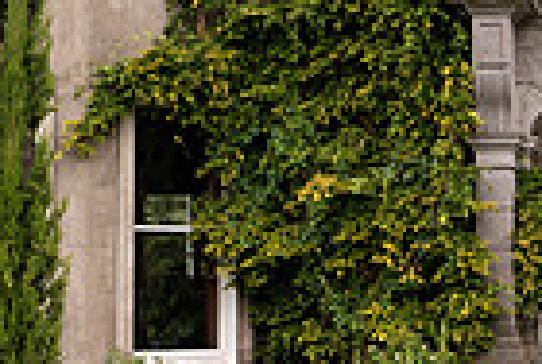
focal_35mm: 128
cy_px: 122
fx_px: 1931
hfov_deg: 15.3
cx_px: 685
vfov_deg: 10.8
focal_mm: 31
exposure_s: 1/200
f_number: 5.6
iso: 200
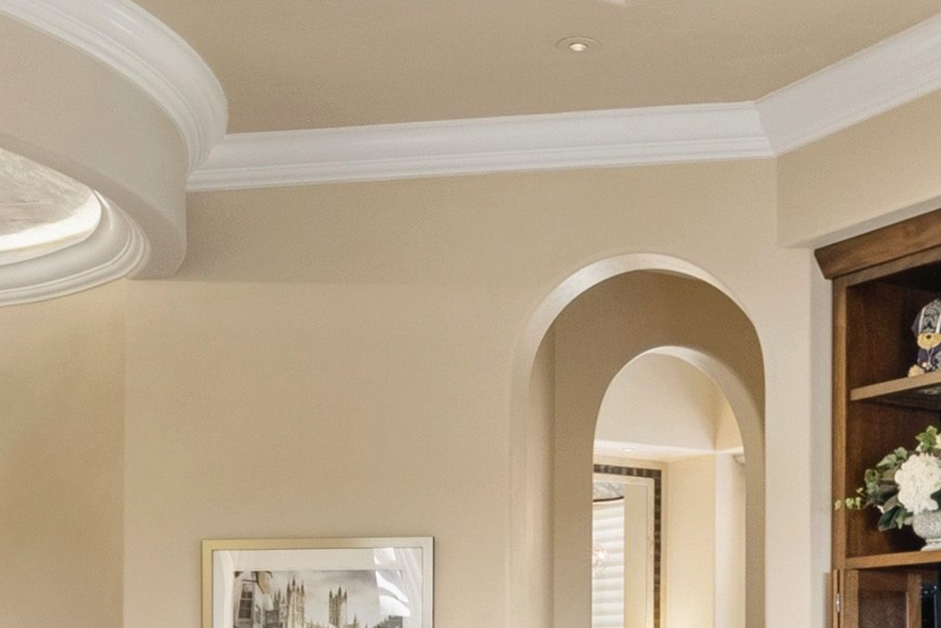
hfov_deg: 31.6
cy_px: 708
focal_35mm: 63
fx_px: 1647
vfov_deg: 20.5
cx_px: 648
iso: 640
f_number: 9
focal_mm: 15
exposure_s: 1/80
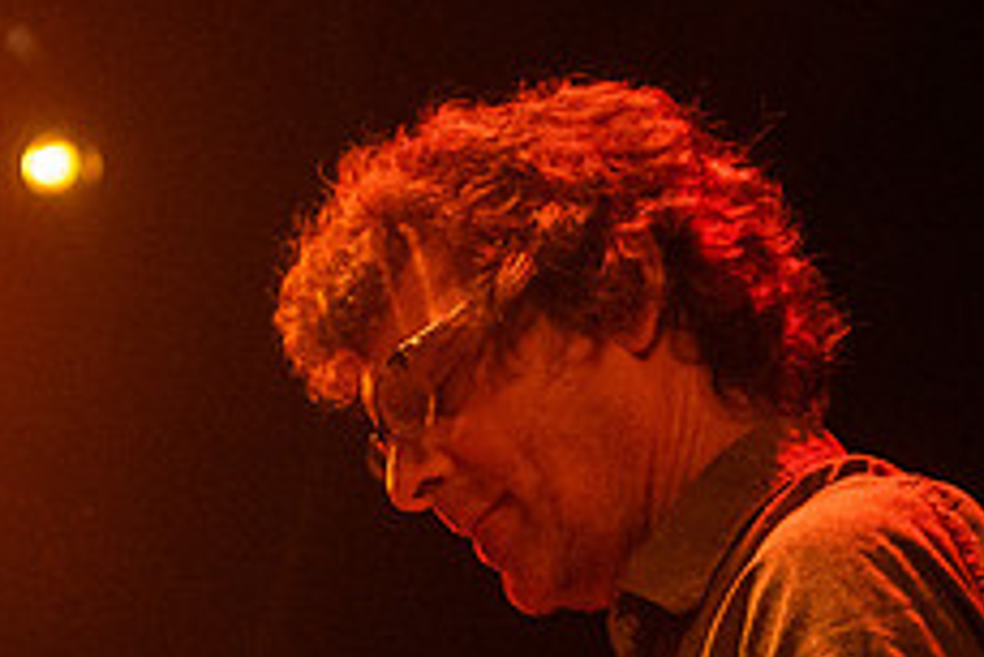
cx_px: 382
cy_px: 676
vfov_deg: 8.7
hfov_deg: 13.1
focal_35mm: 157
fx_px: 4294
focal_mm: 62
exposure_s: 1/100
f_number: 2.8
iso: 6400
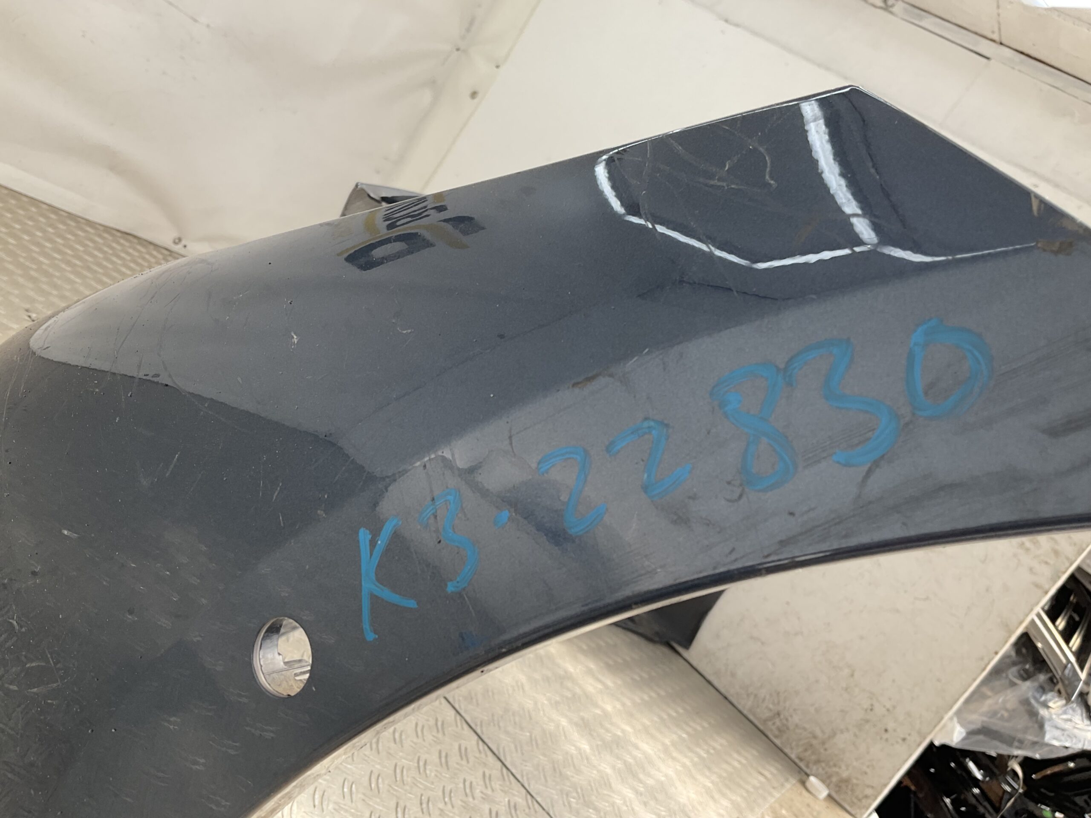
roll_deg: -35.7
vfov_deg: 48.2
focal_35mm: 29
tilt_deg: -8.6
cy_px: 409
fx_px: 914
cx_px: 546
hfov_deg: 61.7
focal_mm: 3
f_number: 1.8
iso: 16
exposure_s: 1/144
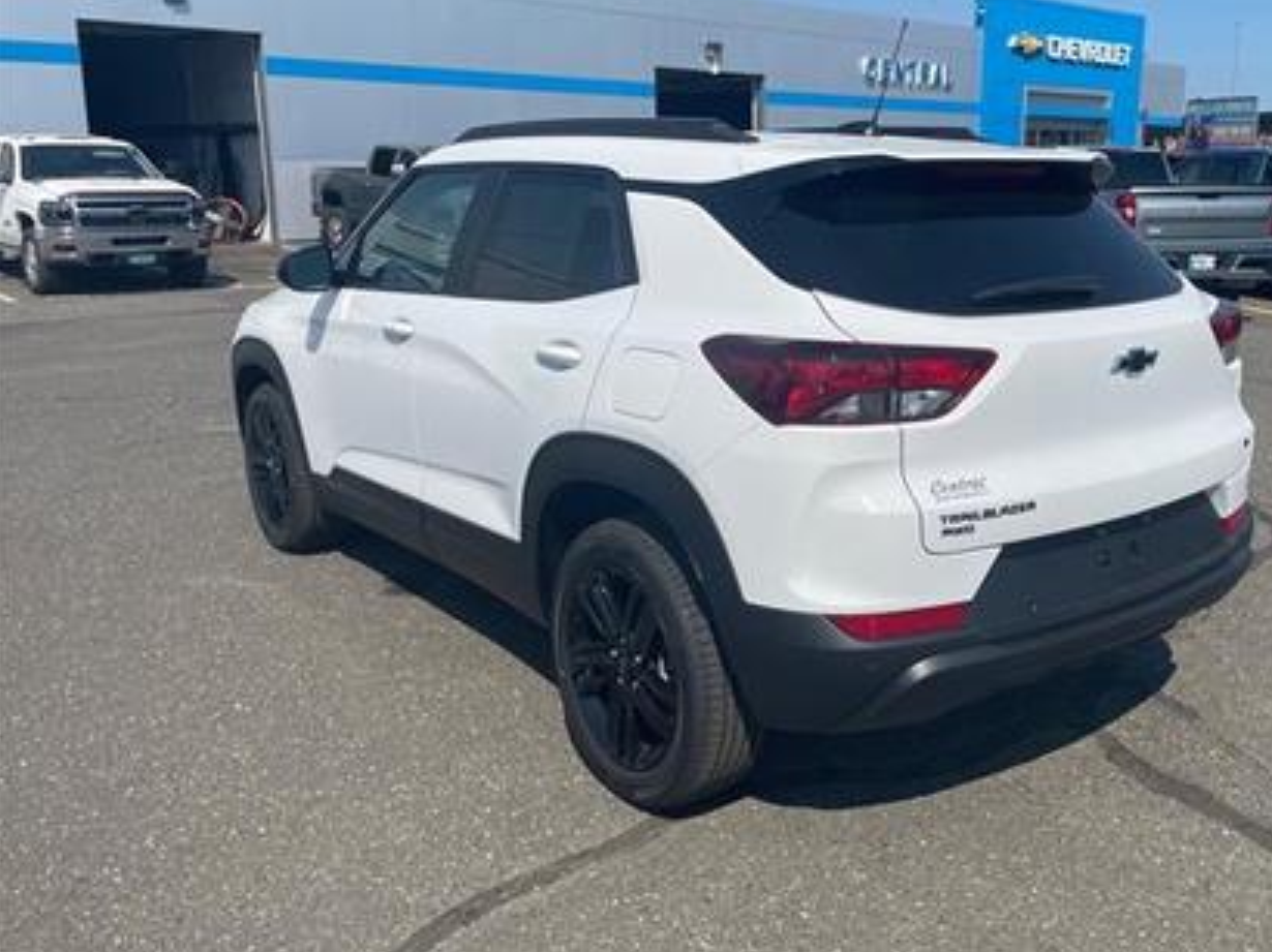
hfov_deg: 56.3
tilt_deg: -11.4
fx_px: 1175
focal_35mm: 32
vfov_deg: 44.1
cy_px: 434
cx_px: 776
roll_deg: +0.4
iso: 32
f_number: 1.6
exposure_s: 1/7813
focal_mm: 4.2
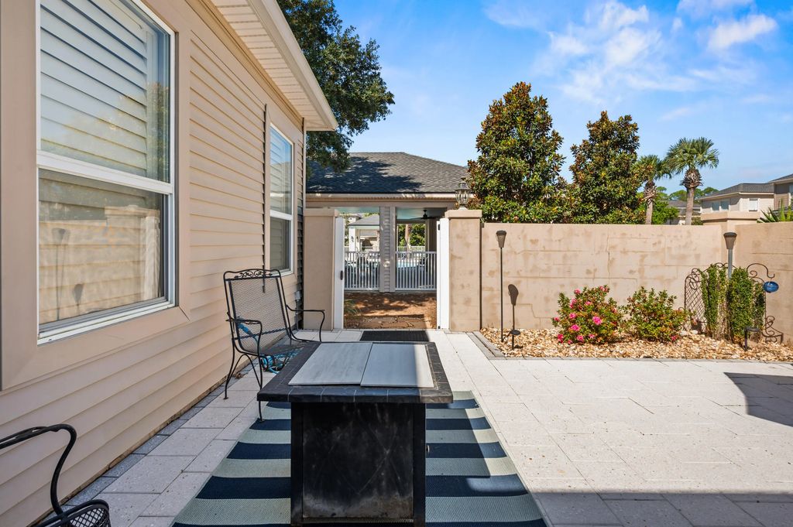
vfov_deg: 75.4
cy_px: 264
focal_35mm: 16
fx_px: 341
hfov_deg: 98.6
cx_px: 396
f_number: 9
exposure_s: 1/25
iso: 100
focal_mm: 15.5
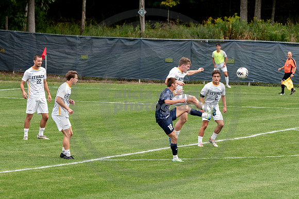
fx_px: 2220
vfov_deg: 5.1
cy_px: 86
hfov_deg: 7.7
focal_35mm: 267
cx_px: 151
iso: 320
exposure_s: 1/1250
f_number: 4.5
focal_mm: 135
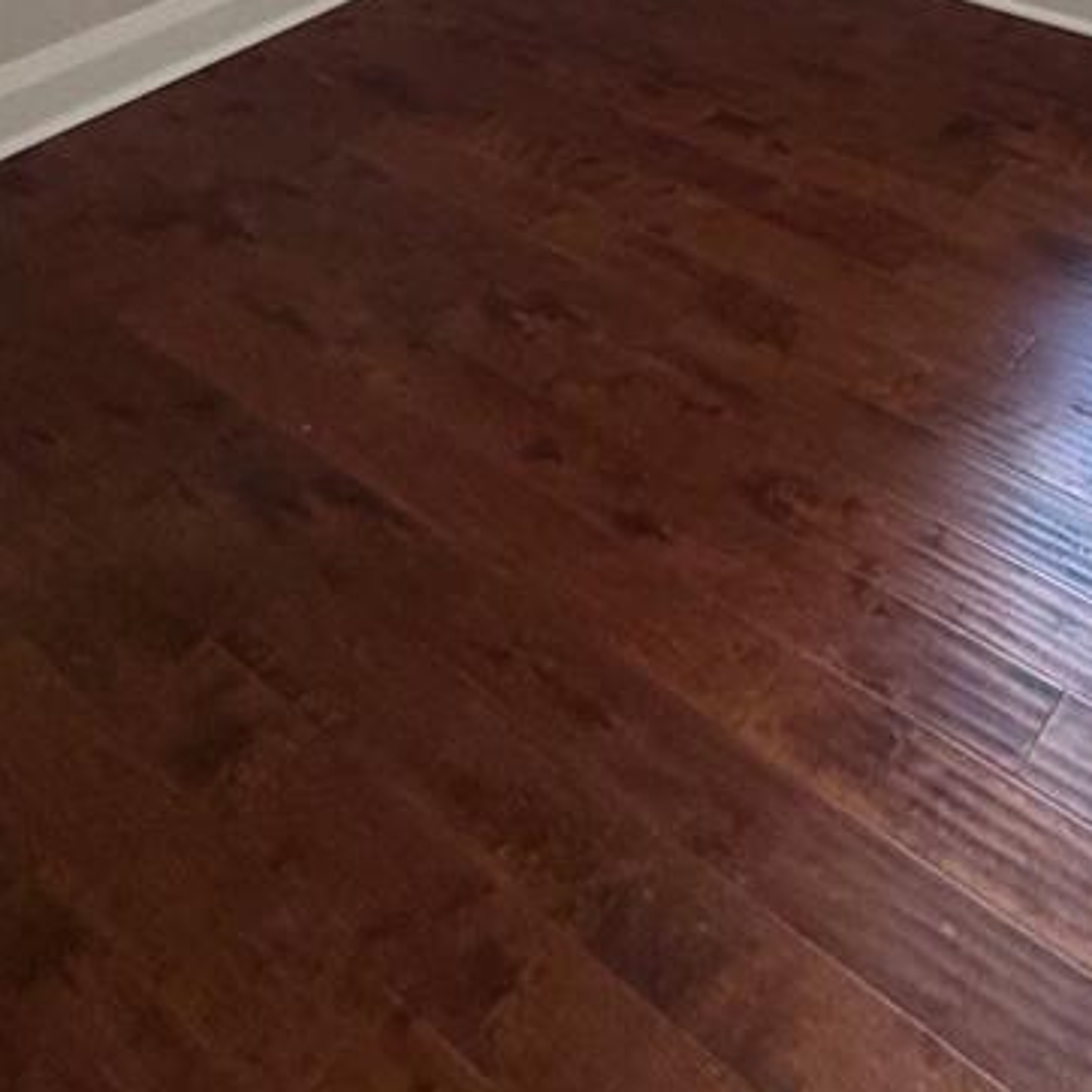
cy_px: -323
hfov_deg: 39.6
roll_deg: +0.9
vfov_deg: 31.6
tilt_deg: -12.2
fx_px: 1463
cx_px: 848
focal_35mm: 41
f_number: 2.2
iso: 250
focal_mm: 2.22
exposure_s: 1/60
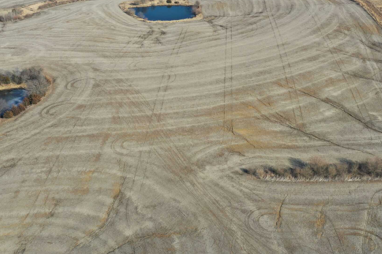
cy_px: 65
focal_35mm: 44
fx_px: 467
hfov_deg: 44.2
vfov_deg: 30.0
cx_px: 235
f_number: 5.6
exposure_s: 1/400
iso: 100
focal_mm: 10.26
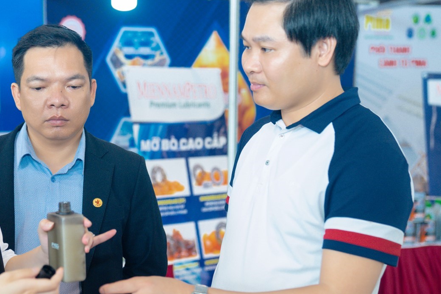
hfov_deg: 28.5
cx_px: 120
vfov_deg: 19.4
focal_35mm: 70
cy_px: 194
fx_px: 857
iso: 640
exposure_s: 1/160
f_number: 2.8
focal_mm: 45
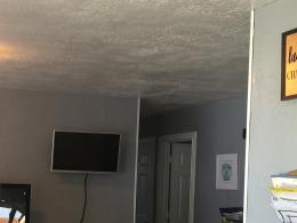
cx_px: 37
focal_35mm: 69
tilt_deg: -1.9
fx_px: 592
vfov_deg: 21.0
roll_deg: -2.5
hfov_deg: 27.3
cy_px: 190
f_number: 1.8
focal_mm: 4
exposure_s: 1/20
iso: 40
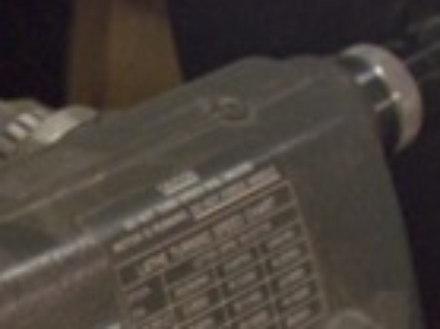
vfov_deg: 7.3
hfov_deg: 9.4
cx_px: -339
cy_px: 76
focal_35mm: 202
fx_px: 2565
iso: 100
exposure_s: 1/60
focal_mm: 7.54
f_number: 2.8
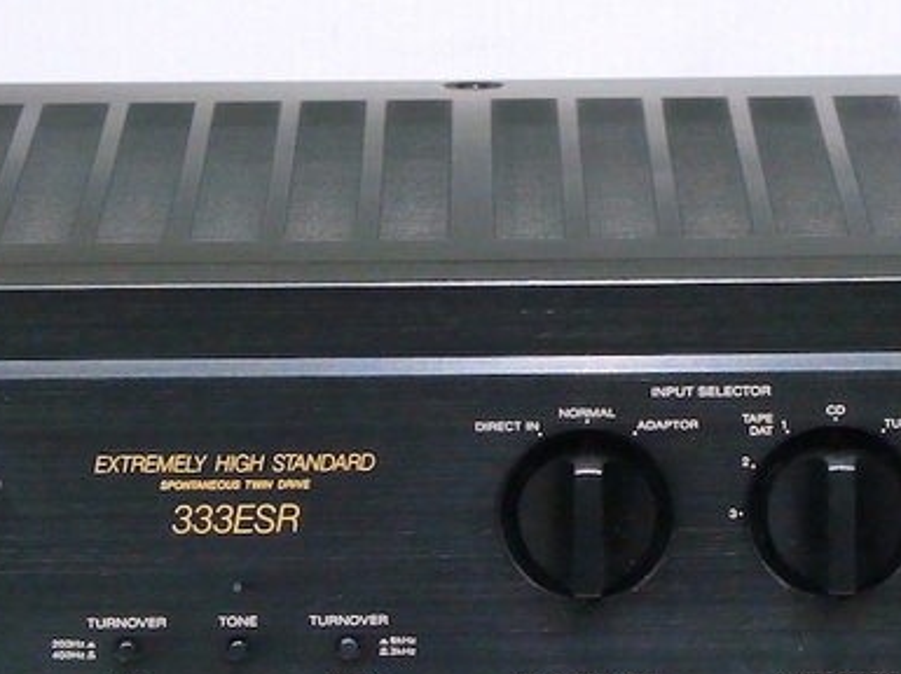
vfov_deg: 3.9
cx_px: 491
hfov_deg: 5.3
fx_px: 9804
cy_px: 501
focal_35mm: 377
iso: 400
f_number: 5.6
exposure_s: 1/6
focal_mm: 27.1
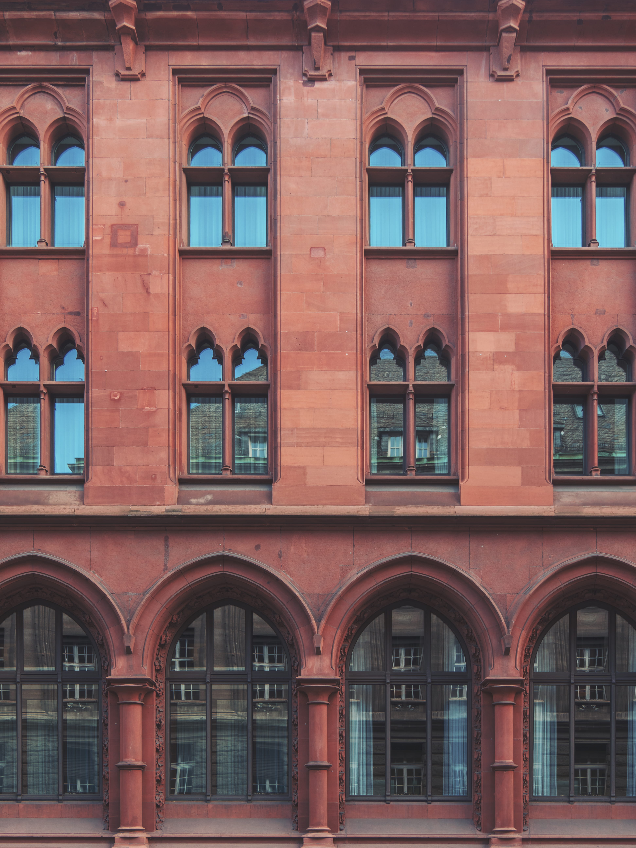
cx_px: 318
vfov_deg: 44.8
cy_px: 424
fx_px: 1029
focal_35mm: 42
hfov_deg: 34.3
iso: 100
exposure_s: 1/30
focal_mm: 21
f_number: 5.2
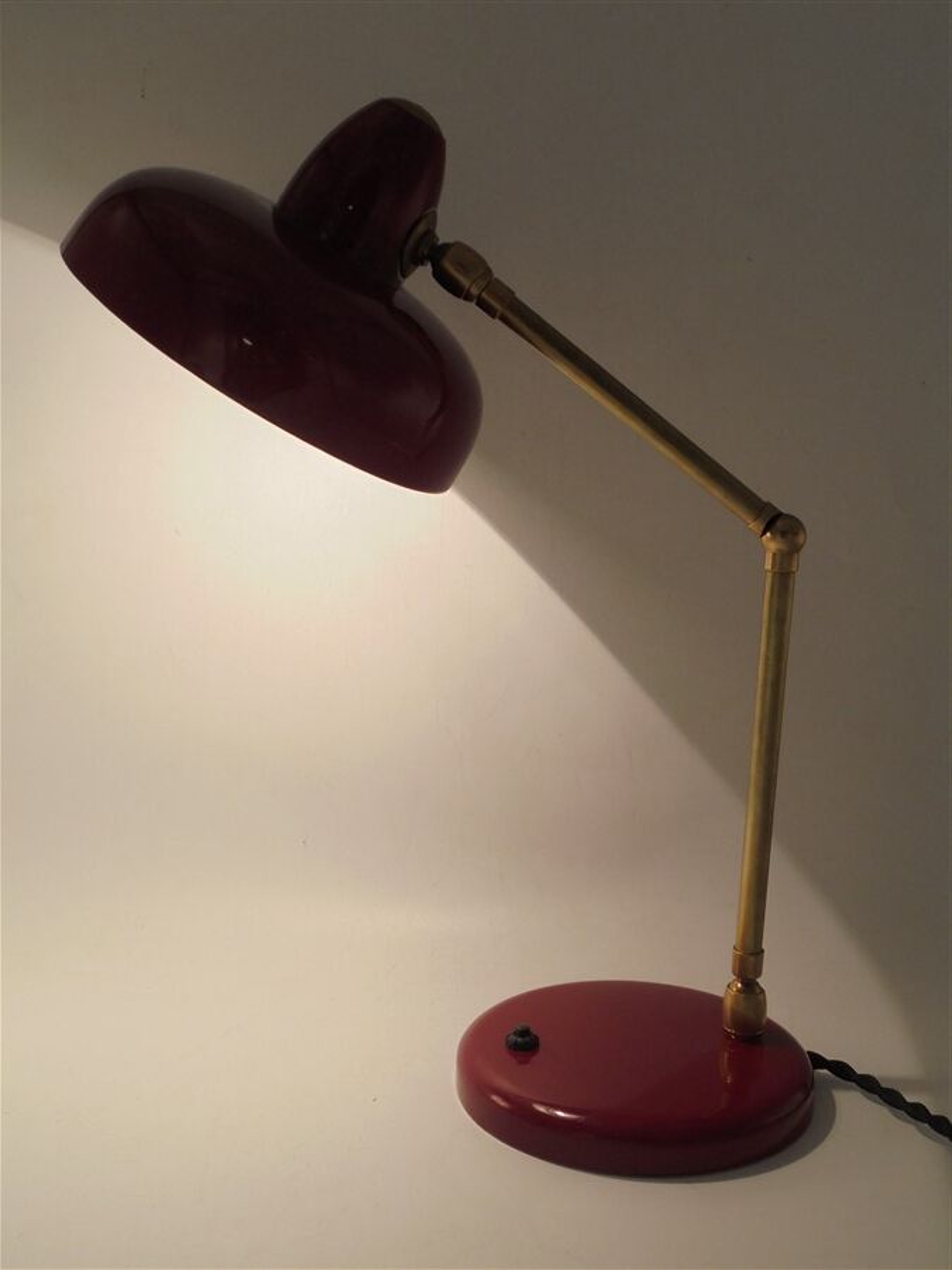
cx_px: 476
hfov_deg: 37.7
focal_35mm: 38
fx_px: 1393
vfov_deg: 49.0
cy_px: 635
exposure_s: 1/50
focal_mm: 6.9
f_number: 4.2
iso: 100
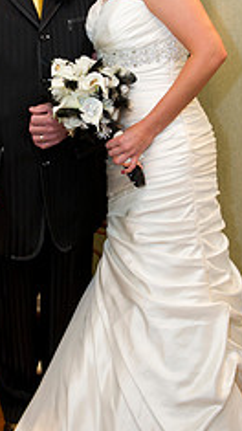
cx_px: 58
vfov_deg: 32.6
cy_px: 154
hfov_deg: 18.7
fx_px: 731
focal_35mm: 64
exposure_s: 1/100
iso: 800
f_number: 2.8
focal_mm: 32
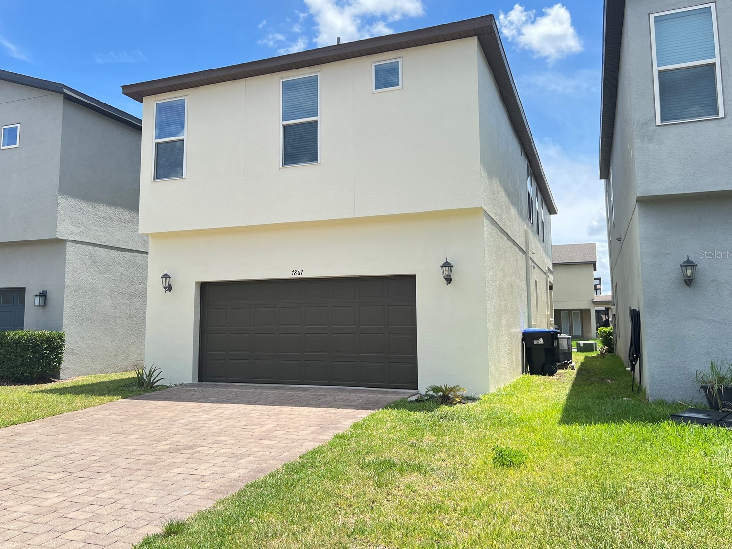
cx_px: 352
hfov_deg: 63.4
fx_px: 592
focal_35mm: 28
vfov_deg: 49.7
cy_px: 254
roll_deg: +0.3
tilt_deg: +6.6
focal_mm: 5.7
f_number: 1.5
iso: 50
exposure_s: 1/1972
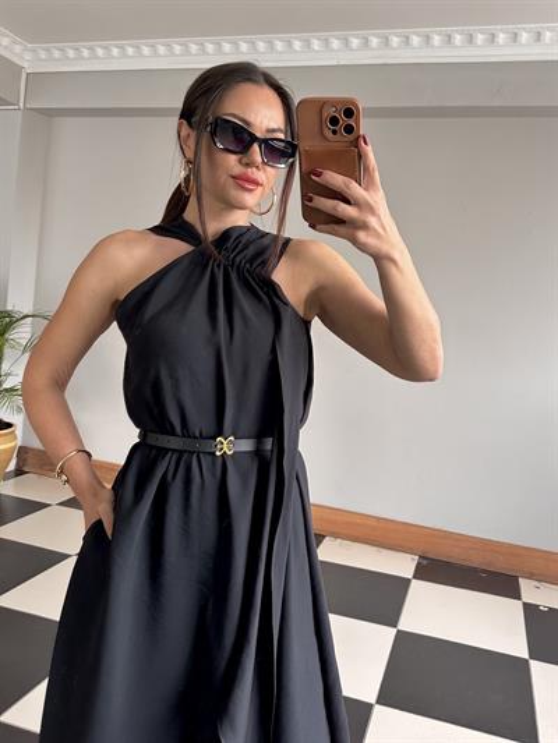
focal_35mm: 24
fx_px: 516
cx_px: 279
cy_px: 372
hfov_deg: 56.8
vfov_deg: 71.6
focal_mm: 6.86
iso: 200
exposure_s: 1/121
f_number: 1.78
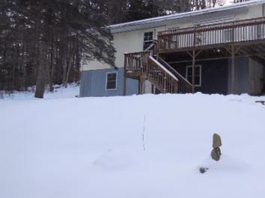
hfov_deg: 44.5
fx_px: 314
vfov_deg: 35.0
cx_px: 193
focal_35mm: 41
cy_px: 80
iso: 125
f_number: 3.1
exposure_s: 1/80
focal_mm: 4.5
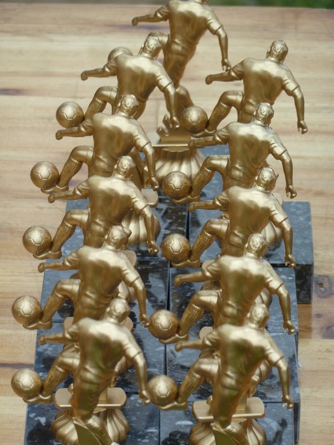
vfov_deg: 6.6
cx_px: 167
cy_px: 222
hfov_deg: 5.0
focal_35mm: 300
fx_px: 3859
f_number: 4.9
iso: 80
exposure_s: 1/250
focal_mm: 49.2
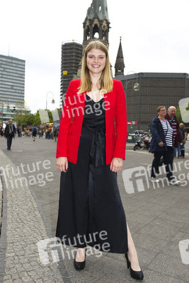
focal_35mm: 32
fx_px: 252
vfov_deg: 58.7
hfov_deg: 41.1
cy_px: 142
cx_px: 94
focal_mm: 32
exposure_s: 1/200
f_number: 5
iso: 250
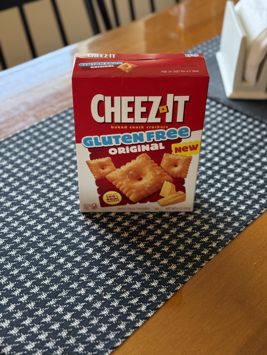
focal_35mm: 48
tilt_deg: -39.1
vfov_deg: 39.7
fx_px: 494
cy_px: 178
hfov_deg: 30.3
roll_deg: -3.0
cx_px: 134
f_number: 1.78
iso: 160
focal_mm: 6.76
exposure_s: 1/120
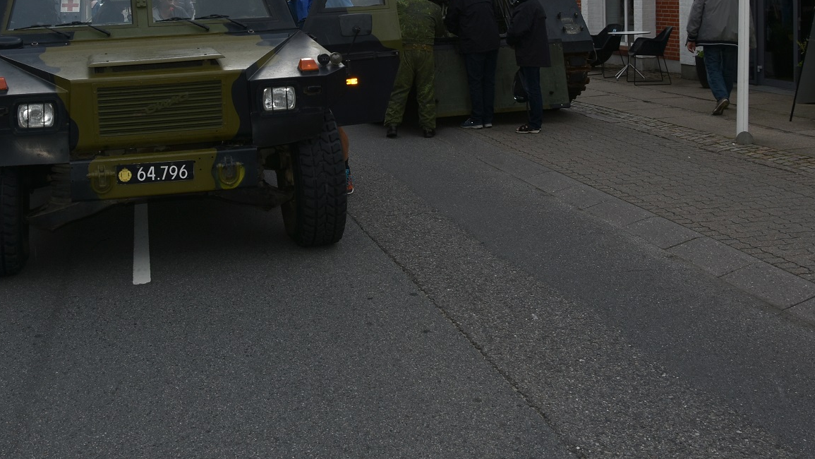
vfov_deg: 24.4
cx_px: 379
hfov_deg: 43.7
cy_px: 15
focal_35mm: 47
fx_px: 1016
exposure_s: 1/250
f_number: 7.1
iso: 100
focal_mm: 18
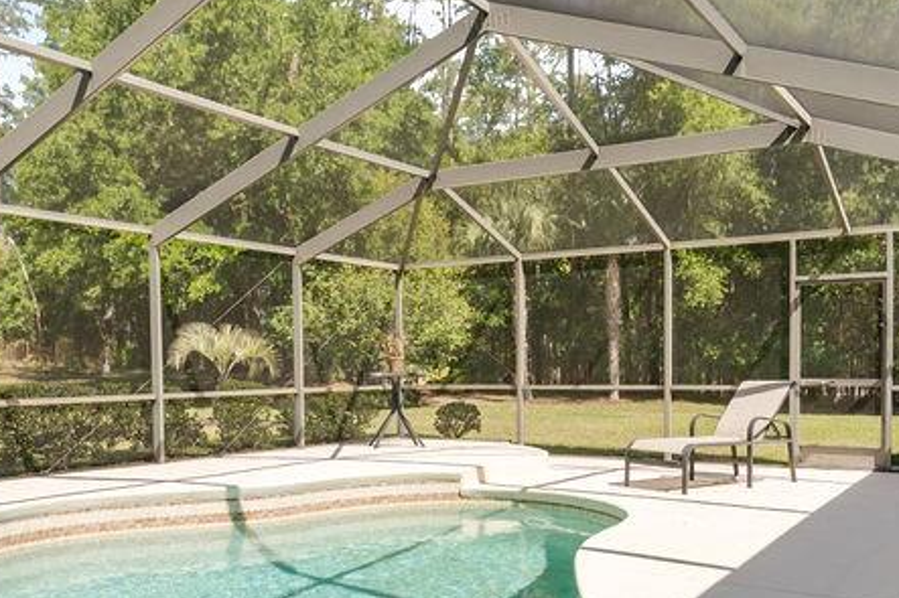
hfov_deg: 51.9
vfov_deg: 35.6
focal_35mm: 37
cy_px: 392
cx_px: 424
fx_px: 924
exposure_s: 1/200
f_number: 8
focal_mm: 16
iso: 400
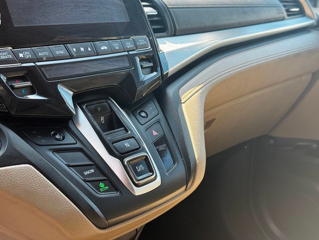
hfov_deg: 39.7
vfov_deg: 30.3
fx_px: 442
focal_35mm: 48
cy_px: 120
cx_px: 160
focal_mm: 6.76
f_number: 1.78
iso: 80
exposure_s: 1/154
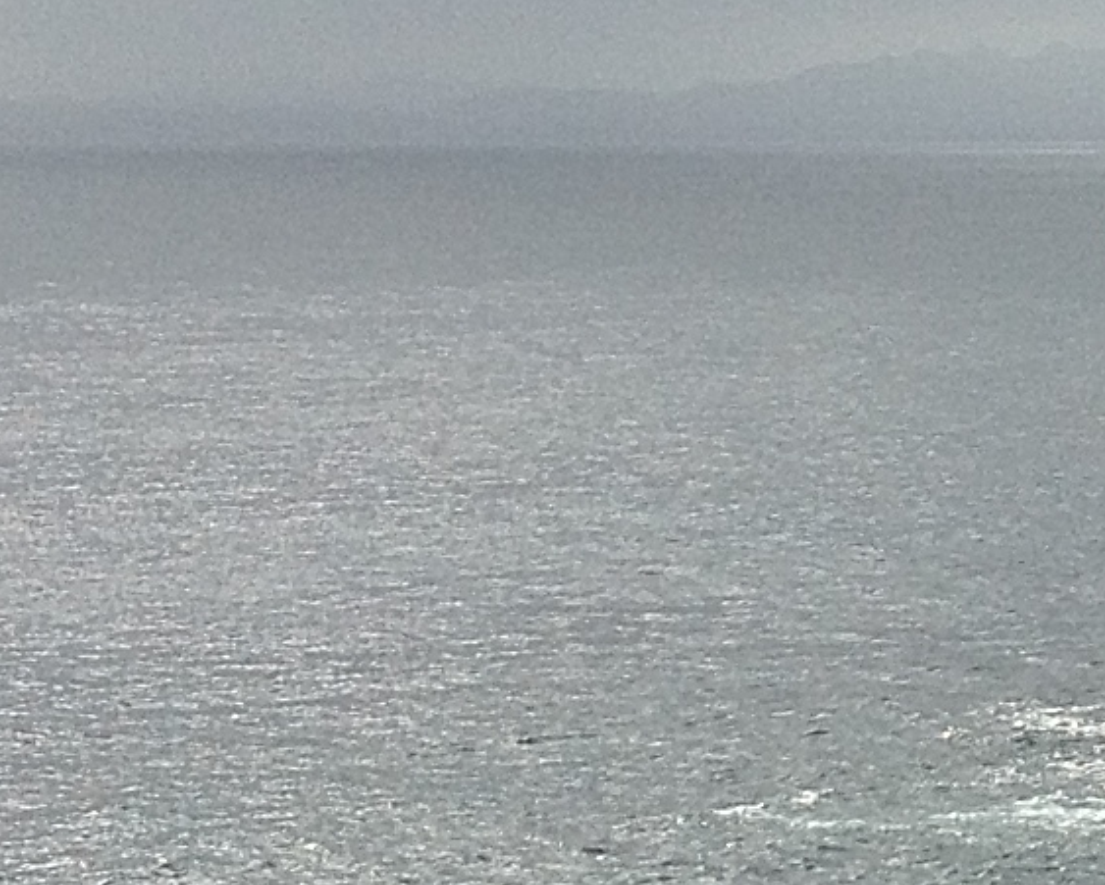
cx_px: 1778
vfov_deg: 7.8
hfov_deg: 9.4
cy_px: 377
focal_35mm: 198
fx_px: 6479
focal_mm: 4.28
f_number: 2.4
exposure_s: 1/1577
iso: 64
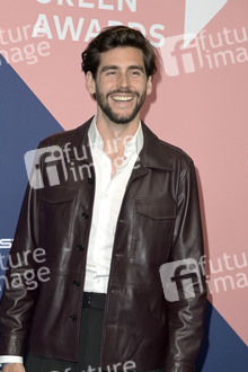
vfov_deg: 17.8
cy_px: 219
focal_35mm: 115
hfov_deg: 11.9
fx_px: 1188
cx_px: 115
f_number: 6.3
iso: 800
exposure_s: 1/250
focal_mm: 95
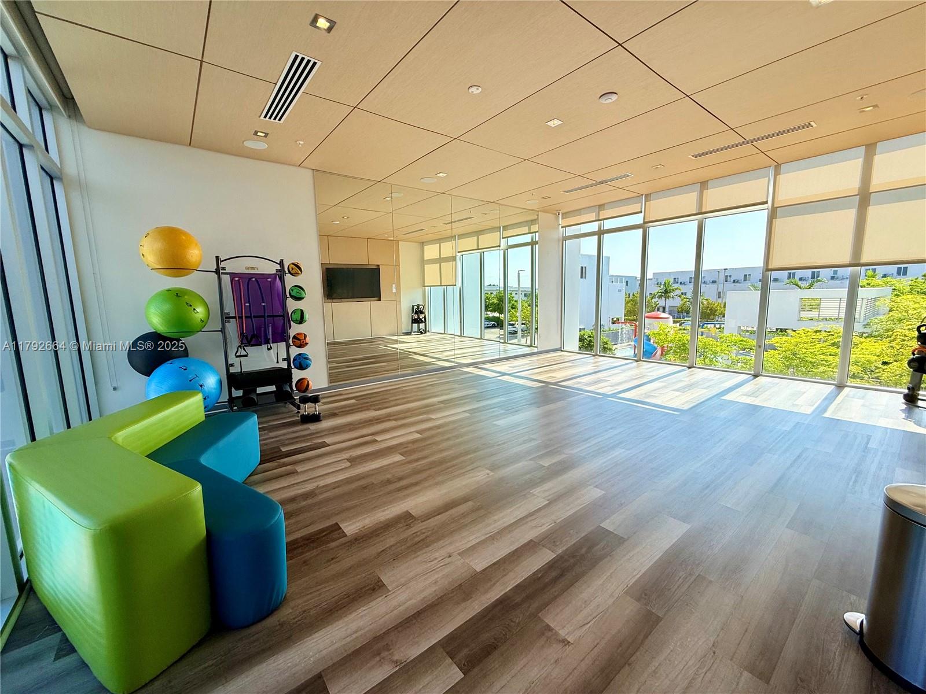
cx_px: 463
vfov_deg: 85.7
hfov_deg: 102.1
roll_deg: +1.7
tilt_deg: -8.4
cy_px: 347
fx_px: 375
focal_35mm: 14
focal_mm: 2.22
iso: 50
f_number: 2.2
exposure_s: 1/419
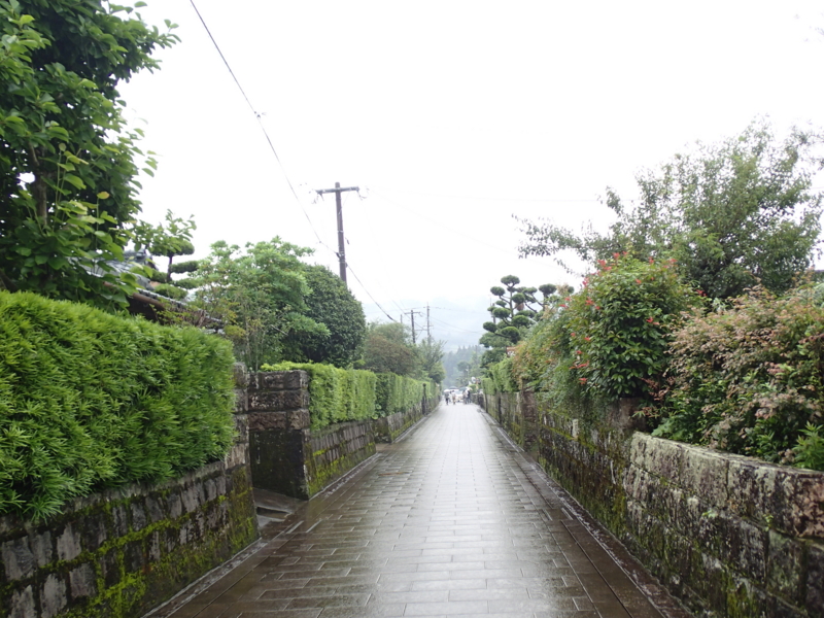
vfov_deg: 40.7
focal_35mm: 35
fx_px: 833
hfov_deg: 52.6
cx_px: 412
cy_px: 309
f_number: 2.6
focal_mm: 6.42
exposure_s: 1/125
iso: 100
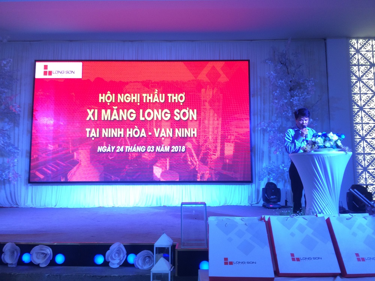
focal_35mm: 29
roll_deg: -0.4
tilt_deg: +5.7
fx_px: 314
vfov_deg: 48.2
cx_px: 188
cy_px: 140
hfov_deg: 61.7
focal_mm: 4.15
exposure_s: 1/33
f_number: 2.2
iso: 80
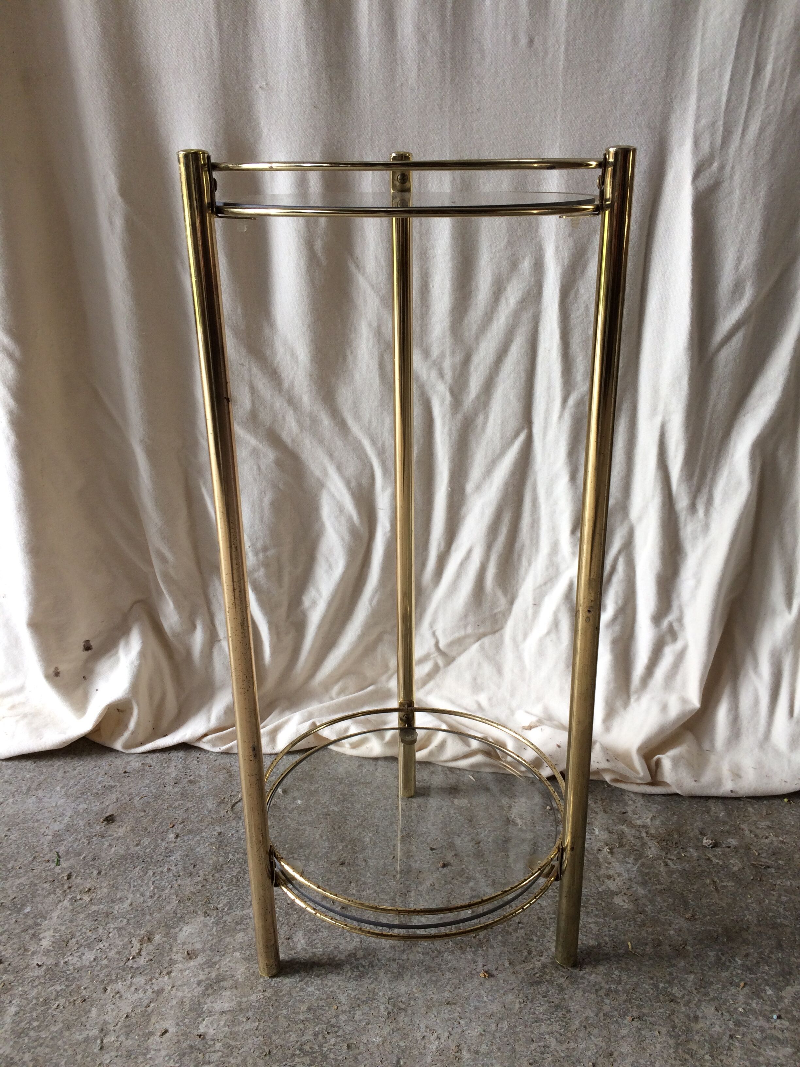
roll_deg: -1.3
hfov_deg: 48.2
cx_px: 400
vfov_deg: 61.7
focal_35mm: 29
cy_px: 534
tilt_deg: -25.0
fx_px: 894
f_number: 2.2
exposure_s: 1/50
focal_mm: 4.15
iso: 50
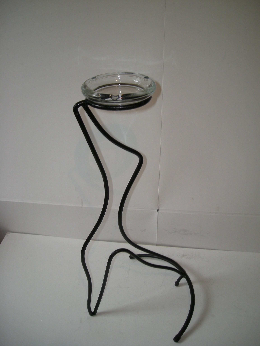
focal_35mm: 35
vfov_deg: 52.6
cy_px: 173
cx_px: 130
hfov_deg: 40.7
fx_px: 351
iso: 50
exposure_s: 1/50.6
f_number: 2.8
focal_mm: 5.7
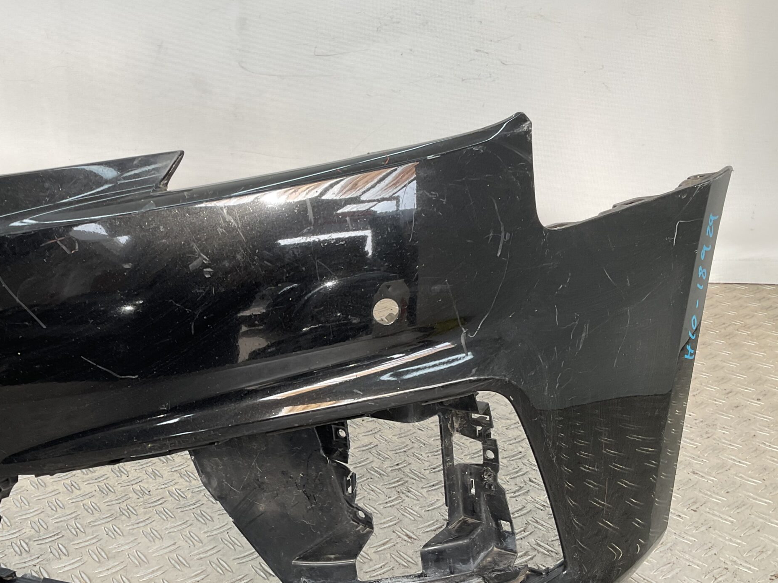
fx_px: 899
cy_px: 365
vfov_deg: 35.8
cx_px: 246
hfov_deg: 45.9
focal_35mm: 40
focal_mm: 3
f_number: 1.8
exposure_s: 1/155
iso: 16
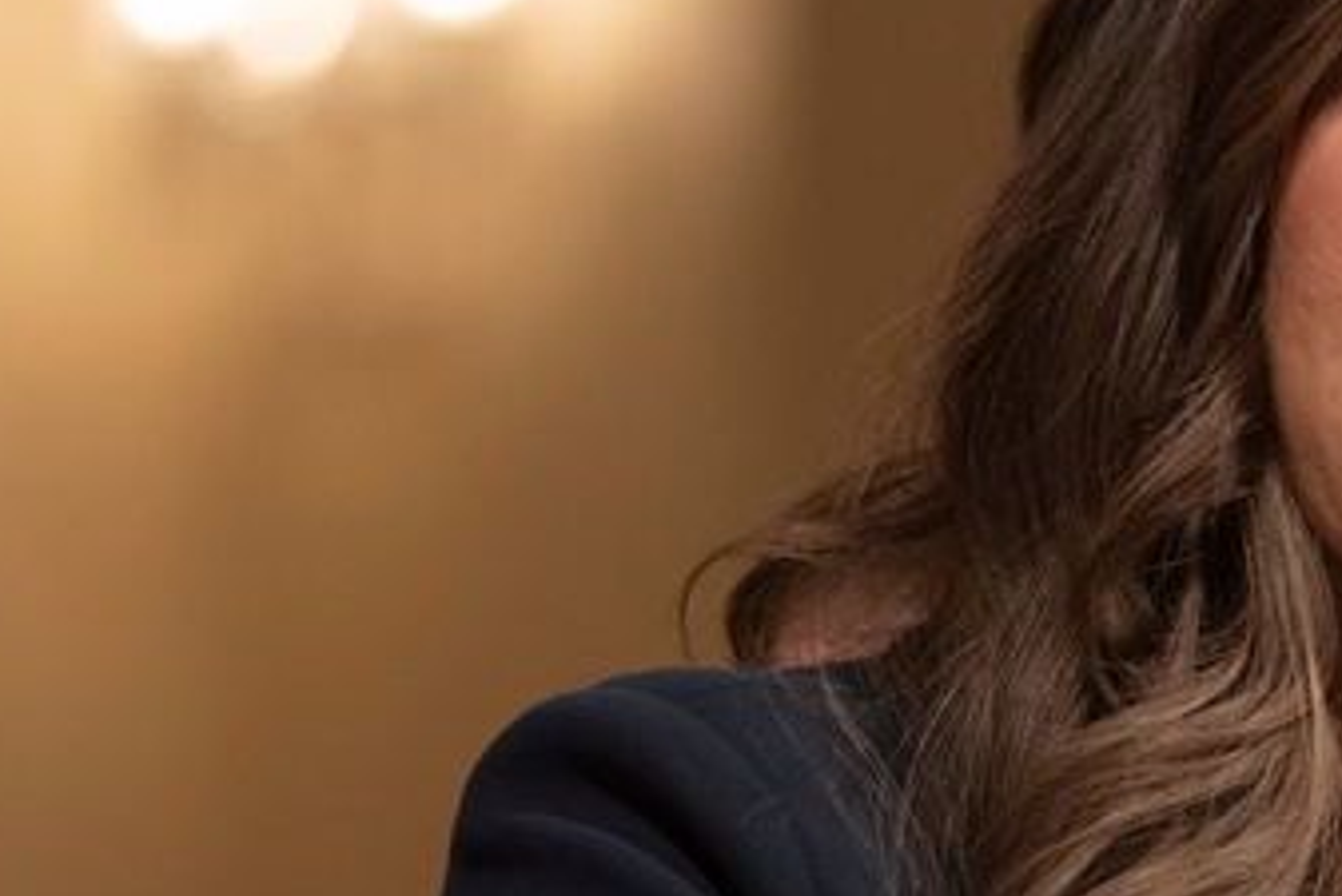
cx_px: 1629
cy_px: 743
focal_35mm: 334
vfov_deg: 4.1
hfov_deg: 6.1
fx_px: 12455
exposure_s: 1/1000
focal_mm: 110
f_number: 2.8
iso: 3200
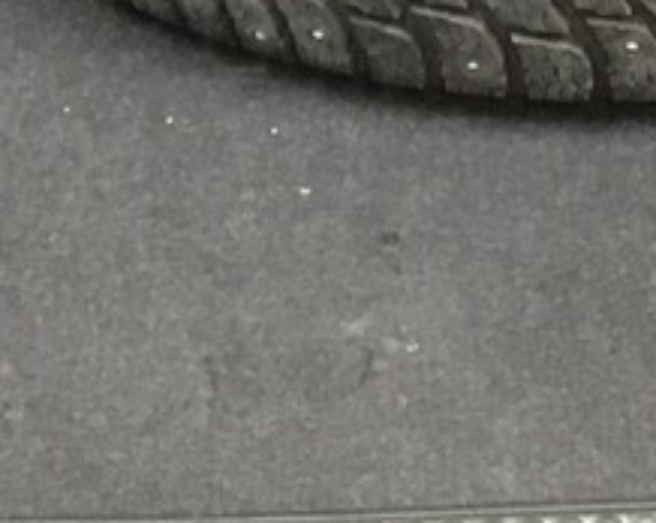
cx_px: 214
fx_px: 3880
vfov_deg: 7.2
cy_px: -733
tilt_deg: -27.2
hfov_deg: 9.7
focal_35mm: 200
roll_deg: +3.3
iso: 200
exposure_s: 1/17
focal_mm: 3.3
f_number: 2.4
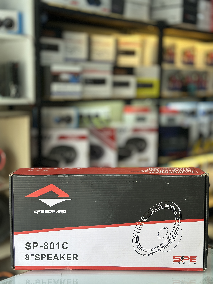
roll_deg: -2.9
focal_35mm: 48
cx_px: 106
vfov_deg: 39.7
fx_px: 394
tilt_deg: -7.1
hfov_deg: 30.3
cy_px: 142
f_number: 1.78
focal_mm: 6.86
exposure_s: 1/412
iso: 80
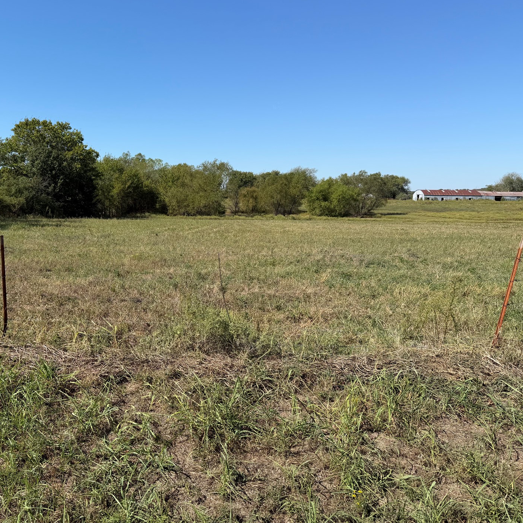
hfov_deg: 54.7
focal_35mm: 29
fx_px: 496
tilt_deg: -10.2
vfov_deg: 55.6
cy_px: 259
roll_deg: +0.8
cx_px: 182
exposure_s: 1/4673
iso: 80
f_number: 1.78
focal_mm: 6.76
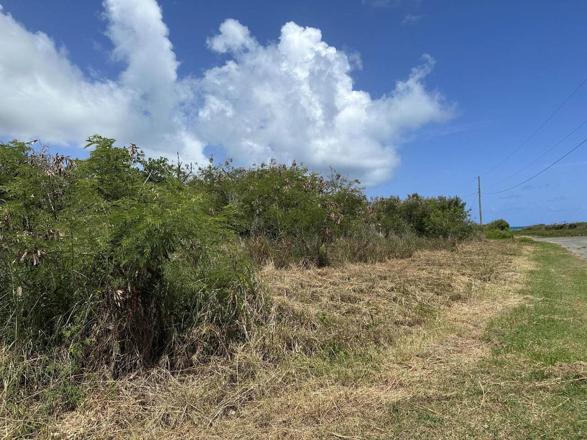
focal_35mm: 24
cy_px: 220
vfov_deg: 56.8
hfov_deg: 71.6
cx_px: 294
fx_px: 407
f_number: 1.78
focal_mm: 6.86
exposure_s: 1/6623
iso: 80
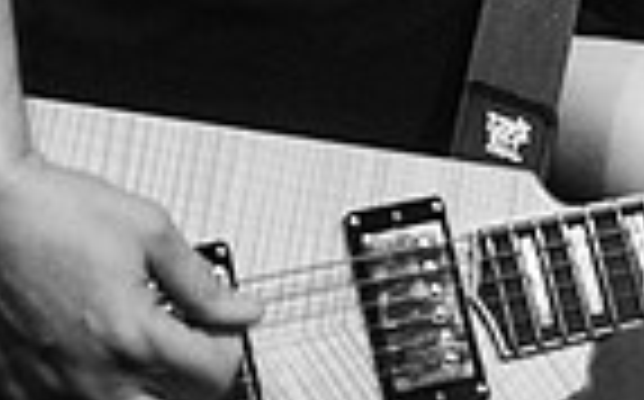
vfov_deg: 7.3
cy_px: -582
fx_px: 2928
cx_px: 522
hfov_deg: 12.5
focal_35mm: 167
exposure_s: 1/320
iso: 3200
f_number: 3.2
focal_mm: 35
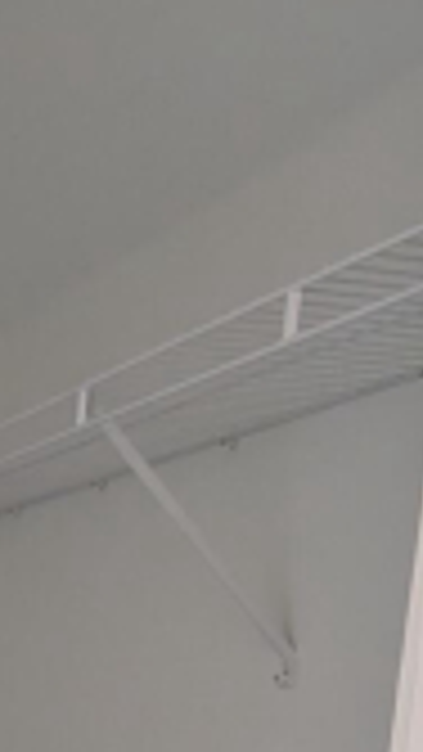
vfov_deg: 31.6
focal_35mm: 52
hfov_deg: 18.2
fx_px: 1036
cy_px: 955
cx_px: -338
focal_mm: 2.02
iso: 259
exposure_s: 1/23.8
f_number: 1.7
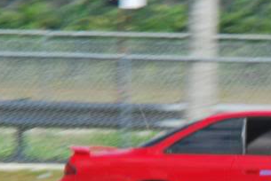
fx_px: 7580
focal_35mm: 1006
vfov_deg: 1.4
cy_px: 209
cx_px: 373
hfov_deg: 2.0
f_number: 11
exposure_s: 1/100
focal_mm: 200
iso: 200
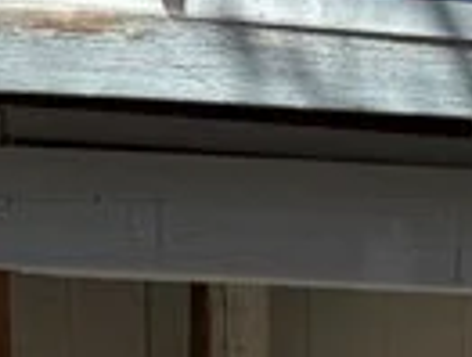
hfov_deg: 10.0
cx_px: 865
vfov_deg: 7.5
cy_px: 855
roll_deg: -1.6
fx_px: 2557
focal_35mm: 187
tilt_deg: -4.1
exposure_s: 1/3425
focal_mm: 6.76
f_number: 1.78
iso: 80
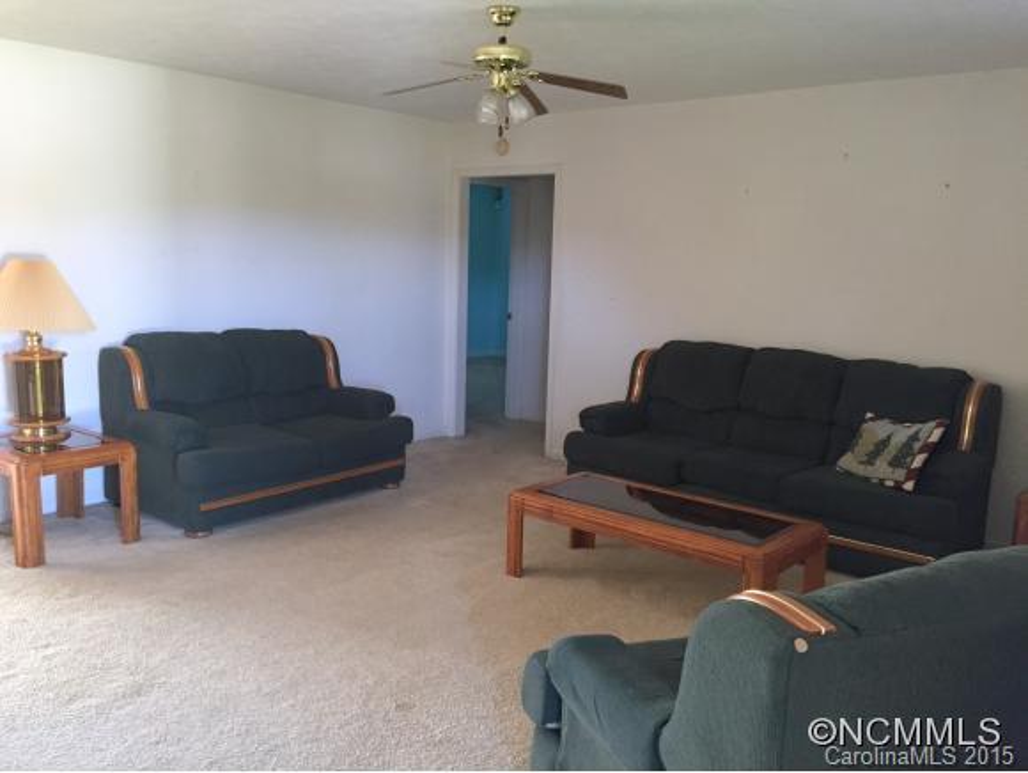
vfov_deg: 48.3
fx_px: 862
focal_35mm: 29
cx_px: 514
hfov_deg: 61.6
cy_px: 386
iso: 160
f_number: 2.2
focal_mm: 4.15
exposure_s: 1/30
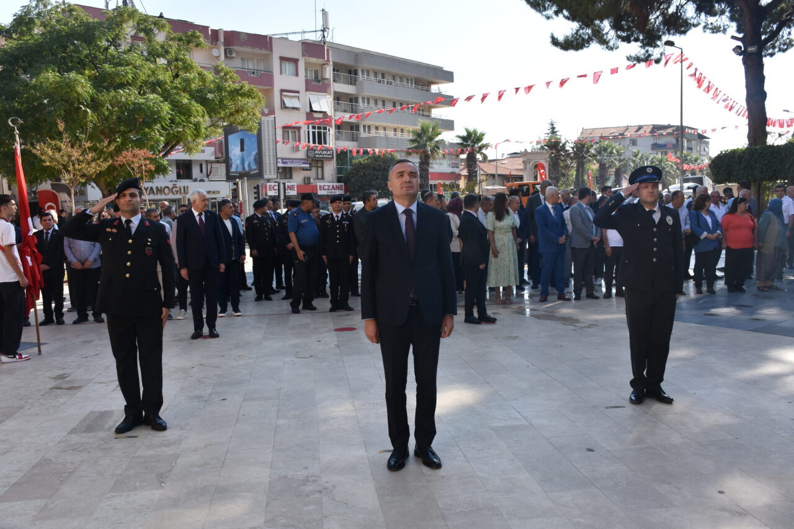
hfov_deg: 57.2
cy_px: 264
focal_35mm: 33
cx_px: 397
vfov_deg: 40.0
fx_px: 728
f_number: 8
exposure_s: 1/500
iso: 400
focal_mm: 22
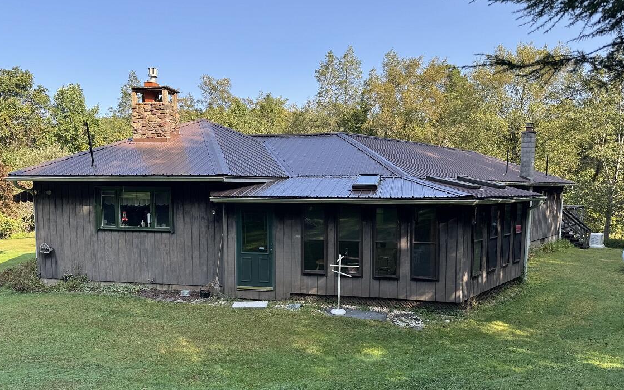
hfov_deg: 70.4
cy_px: 228
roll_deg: -0.3
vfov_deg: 47.4
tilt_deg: -4.8
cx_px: 313
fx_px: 442
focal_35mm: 26
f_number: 1.78
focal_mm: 6.76
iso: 80
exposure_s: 1/609
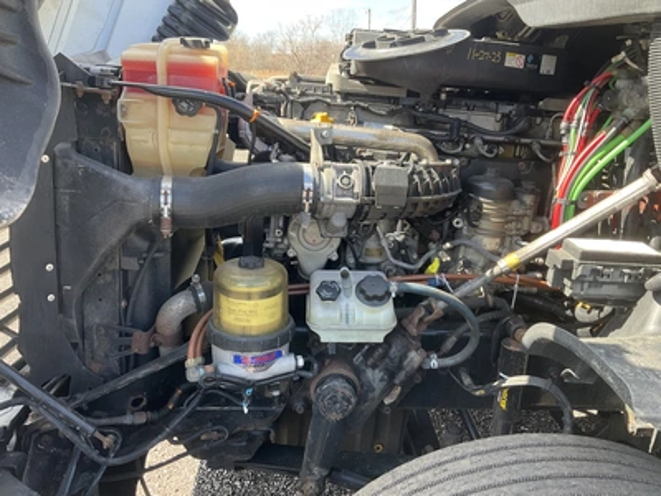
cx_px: 330
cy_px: 248
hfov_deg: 61.7
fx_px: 554
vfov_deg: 48.2
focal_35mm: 29
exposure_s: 1/165
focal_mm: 3
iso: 25
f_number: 1.8
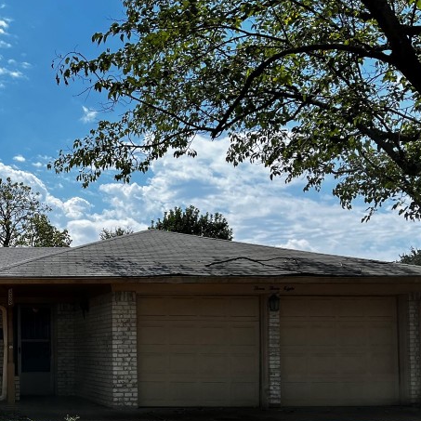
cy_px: 307
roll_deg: +0.3
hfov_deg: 30.4
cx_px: -2
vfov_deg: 32.3
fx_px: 716
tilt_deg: +3.2
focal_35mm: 52
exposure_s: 1/4310
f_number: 1.6
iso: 50
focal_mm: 5.1
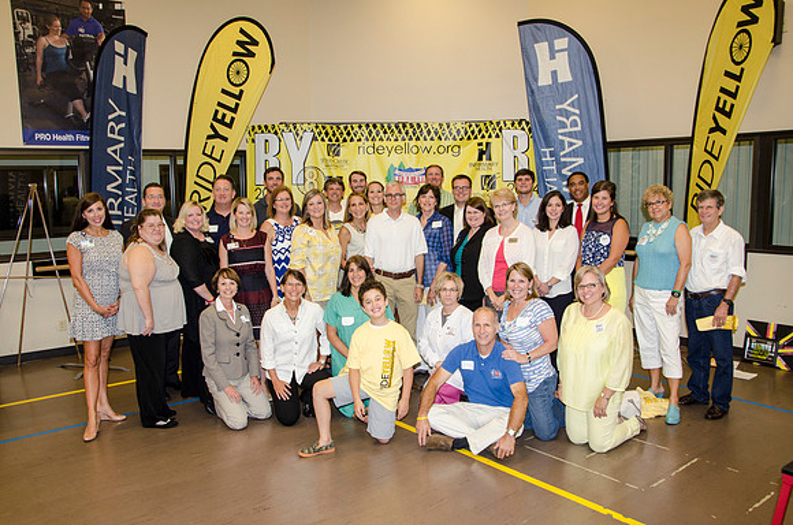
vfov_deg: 47.7
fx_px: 593
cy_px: 262
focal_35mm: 27
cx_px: 396
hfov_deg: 67.5
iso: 400
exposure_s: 1/60
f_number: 5.6
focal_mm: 18
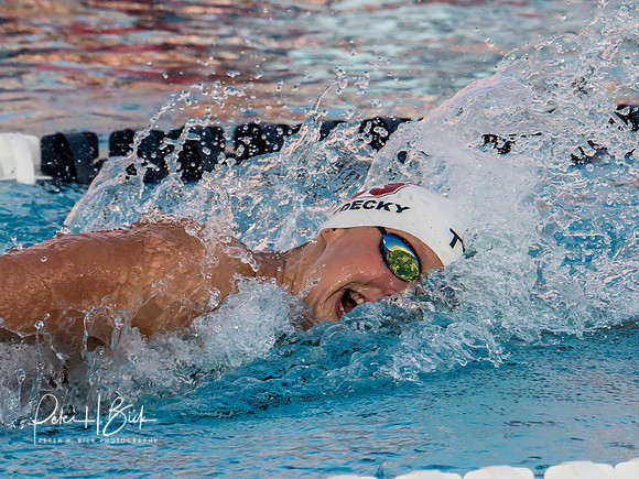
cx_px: 440
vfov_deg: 2.3
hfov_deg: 3.1
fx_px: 11831
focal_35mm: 641
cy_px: 383
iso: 640
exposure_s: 1/1600
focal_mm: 200
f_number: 6.3
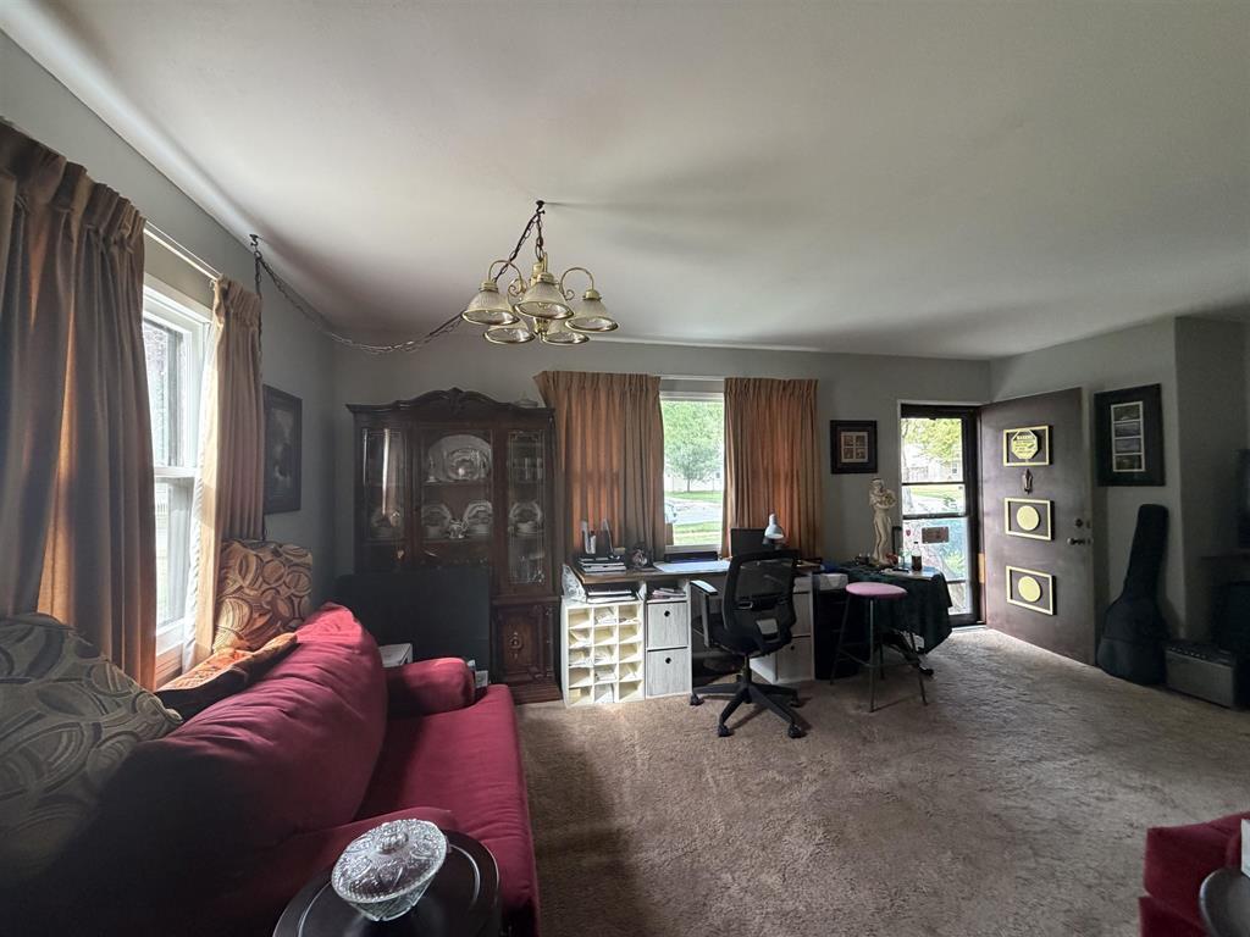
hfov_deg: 102.1
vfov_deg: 85.7
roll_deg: +0.4
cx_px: 625
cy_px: 468
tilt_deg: +1.5
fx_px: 506
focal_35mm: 14
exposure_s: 1/65
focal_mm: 2.22
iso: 320
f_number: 2.2
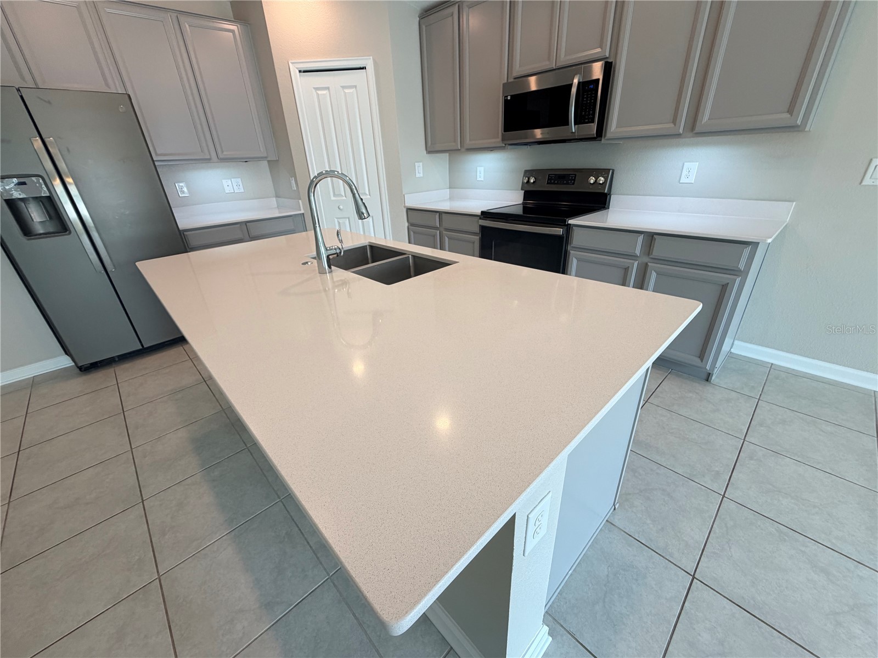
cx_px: 439
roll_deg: +2.7
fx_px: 355
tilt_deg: -26.3
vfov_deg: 85.7
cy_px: 329
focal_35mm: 14
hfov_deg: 102.1
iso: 125
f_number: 2.2
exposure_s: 1/120
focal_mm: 2.22
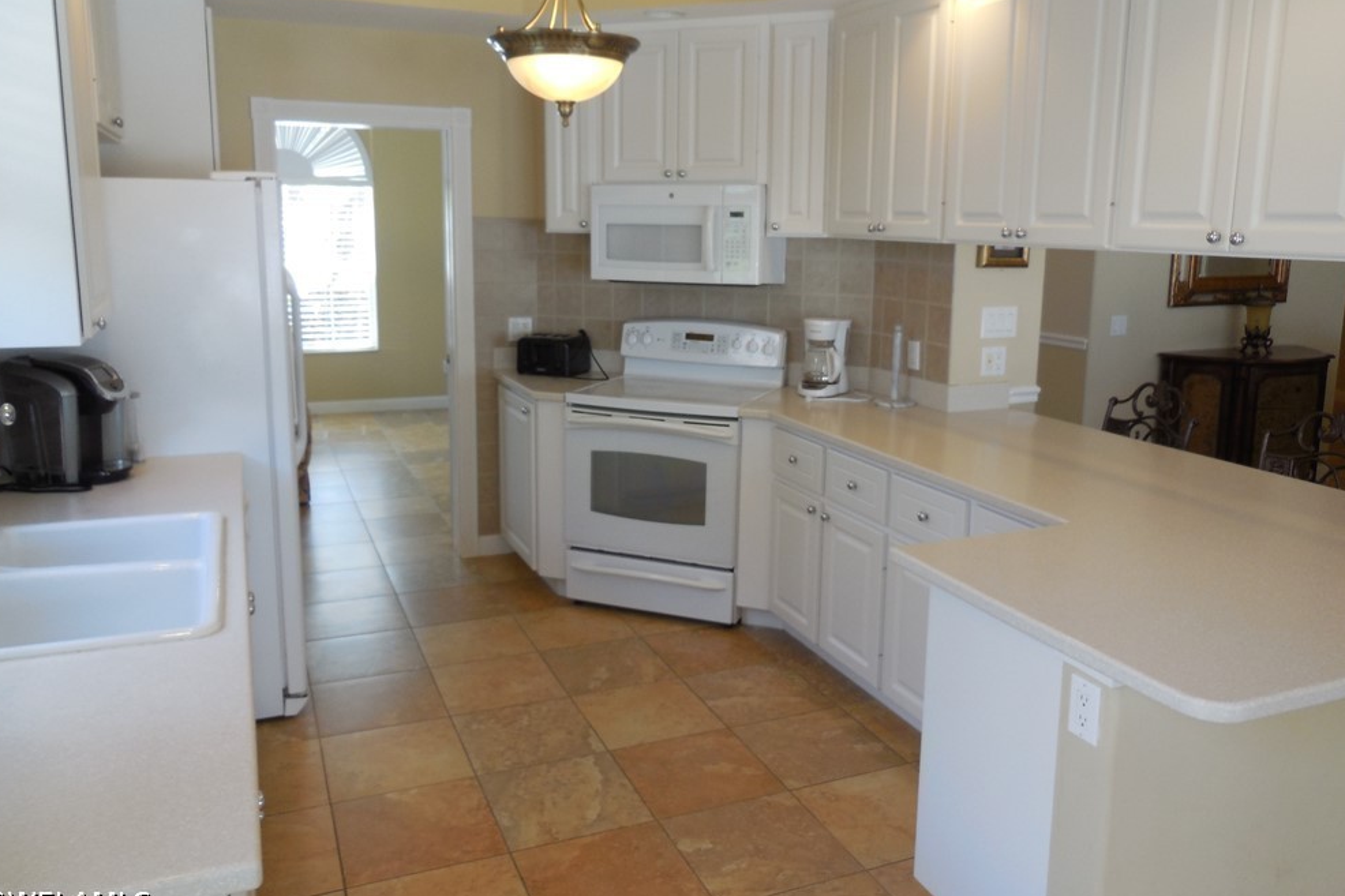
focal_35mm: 27
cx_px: 679
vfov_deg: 47.8
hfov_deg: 67.4
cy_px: 402
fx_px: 1009
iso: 125
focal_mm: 4.5
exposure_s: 1/60
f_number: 3.1
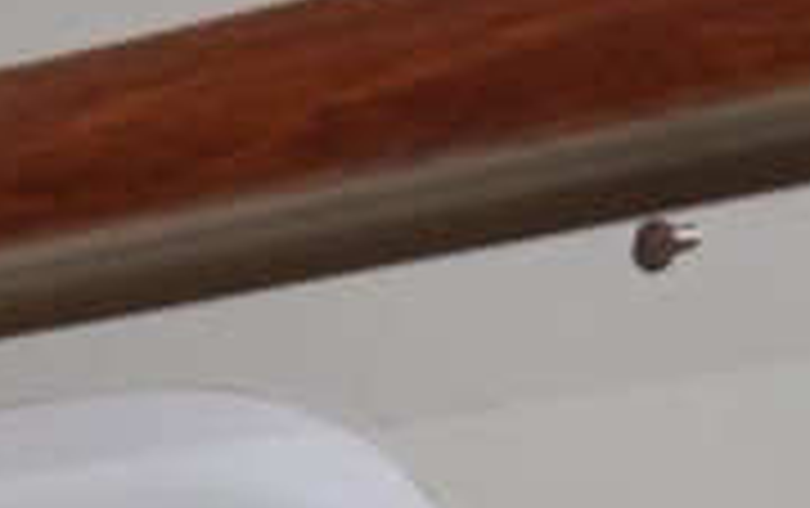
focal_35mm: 178
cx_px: -720
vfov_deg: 7.0
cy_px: 1182
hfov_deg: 10.9
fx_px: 3930
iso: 200
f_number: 6.3
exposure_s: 1/200
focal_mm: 21
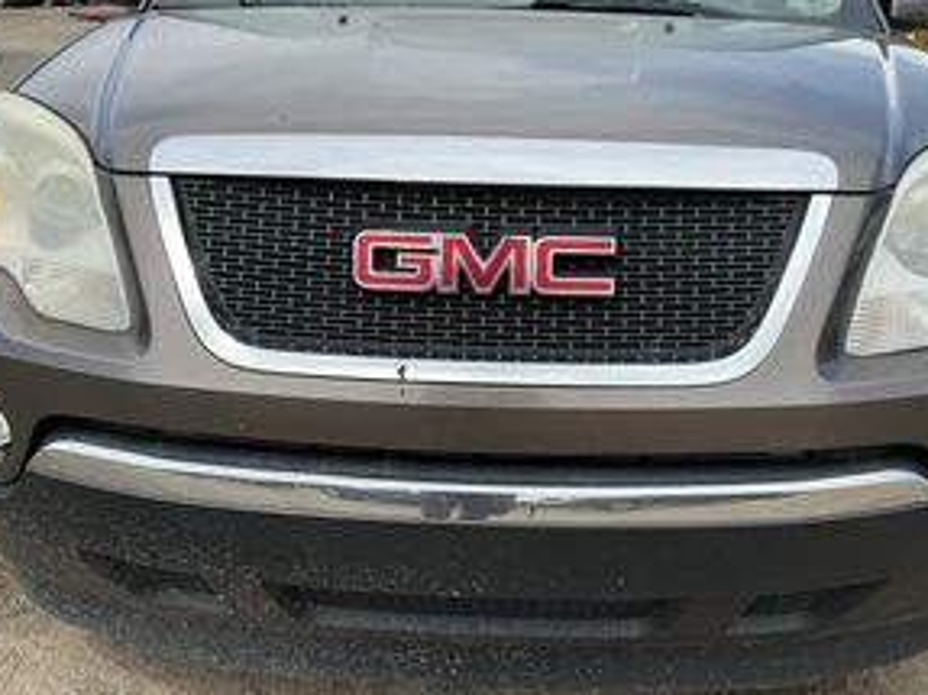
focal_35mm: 39
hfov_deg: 47.8
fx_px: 1045
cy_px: 404
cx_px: 498
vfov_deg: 36.7
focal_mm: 3
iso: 25
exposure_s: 1/883
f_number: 1.8
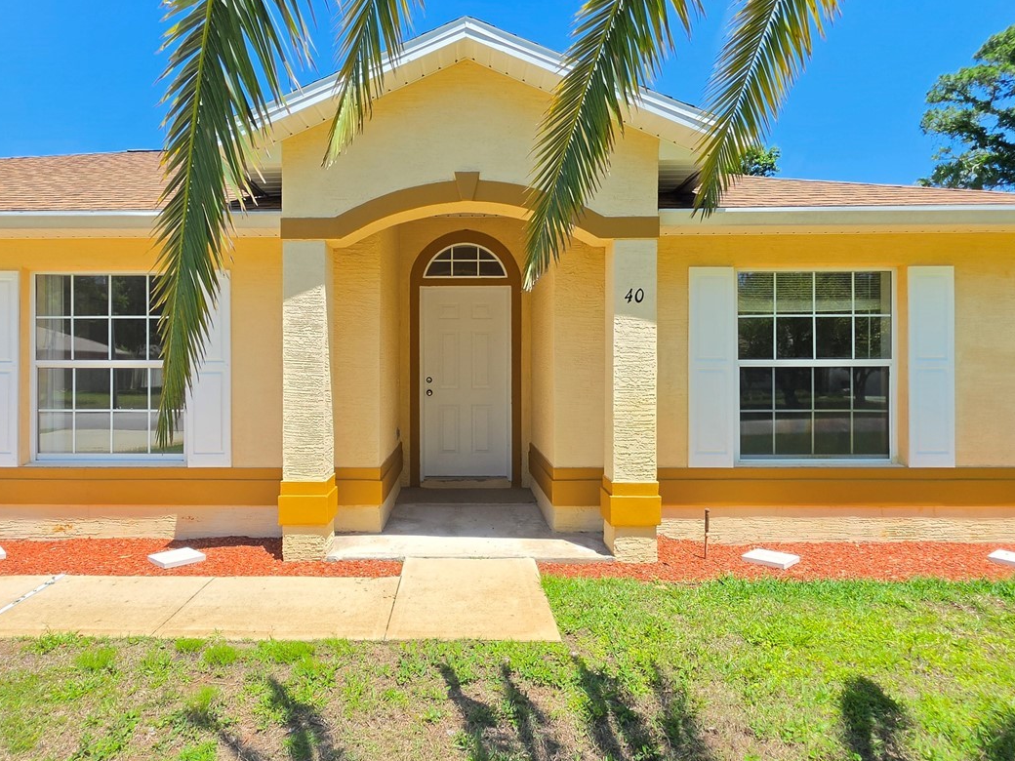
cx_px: 455
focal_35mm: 20
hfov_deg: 81.5
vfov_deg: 65.9
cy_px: 365
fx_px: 586
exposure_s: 1/1395
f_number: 1.9
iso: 32
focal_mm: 2.2
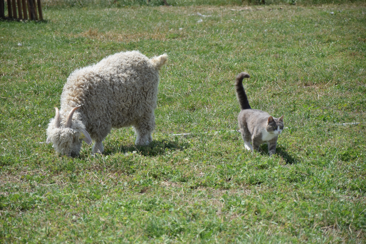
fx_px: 1601
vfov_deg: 8.7
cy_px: 122
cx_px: 183
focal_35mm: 158
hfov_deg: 13.0
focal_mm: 105
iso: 800
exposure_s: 1/4000
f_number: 5.6
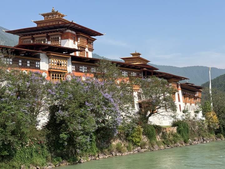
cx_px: 112
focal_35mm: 52
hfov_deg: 36.8
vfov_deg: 28.0
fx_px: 338
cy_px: 84
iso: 32
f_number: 1.6
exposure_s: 1/2364
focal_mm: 5.96
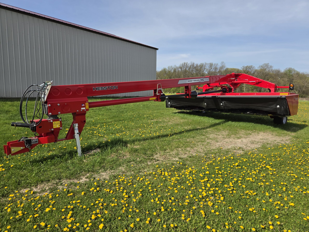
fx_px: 205
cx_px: 154
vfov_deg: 58.9
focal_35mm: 23
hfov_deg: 73.9
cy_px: 116
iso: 80
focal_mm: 5.4
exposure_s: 1/4186
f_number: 1.8
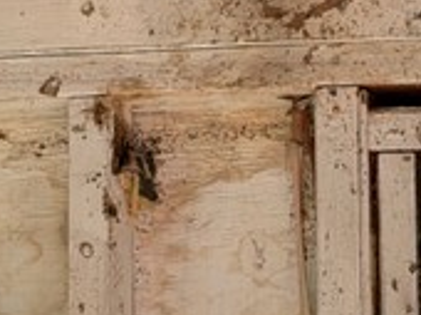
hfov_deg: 8.7
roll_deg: -1.7
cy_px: 40
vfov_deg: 6.5
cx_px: 40
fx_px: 2745
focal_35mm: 226
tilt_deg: +12.3
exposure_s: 1/226
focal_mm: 6.76
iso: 80
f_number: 1.78
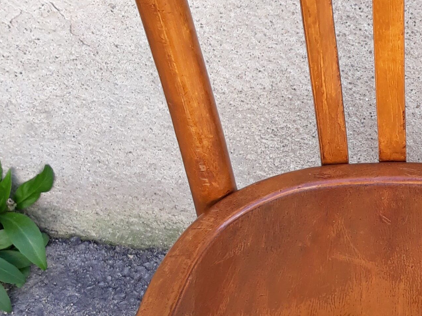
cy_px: 239
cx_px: 411
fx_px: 1061
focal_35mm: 87
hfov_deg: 21.8
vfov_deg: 16.9
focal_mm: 3.71
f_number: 1.7
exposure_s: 1/200
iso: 40
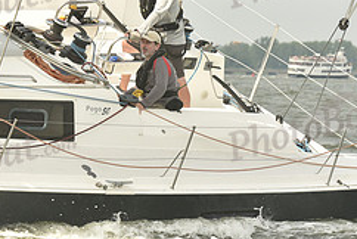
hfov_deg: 6.6
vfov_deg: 4.4
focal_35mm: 311
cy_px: 67
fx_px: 3088
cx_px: 153
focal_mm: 130
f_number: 8
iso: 250
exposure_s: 1/800
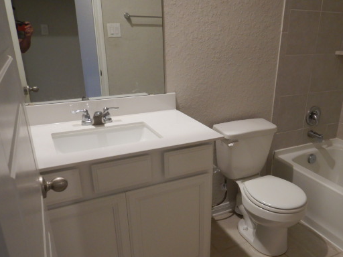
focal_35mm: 30
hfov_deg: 59.3
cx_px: 211
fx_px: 297
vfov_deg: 46.5
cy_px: 155
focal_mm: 4.3
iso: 320
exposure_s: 1/30
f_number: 2.8
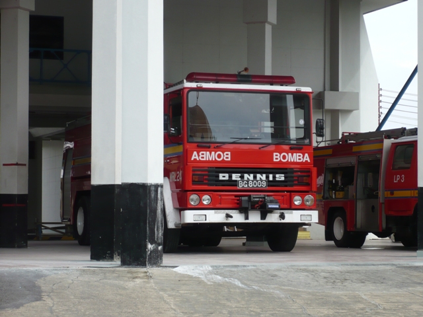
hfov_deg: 18.7
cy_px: 158
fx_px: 1283
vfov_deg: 14.1
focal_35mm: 105
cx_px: 212
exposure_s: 1/200
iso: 100
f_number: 5
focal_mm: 17.4
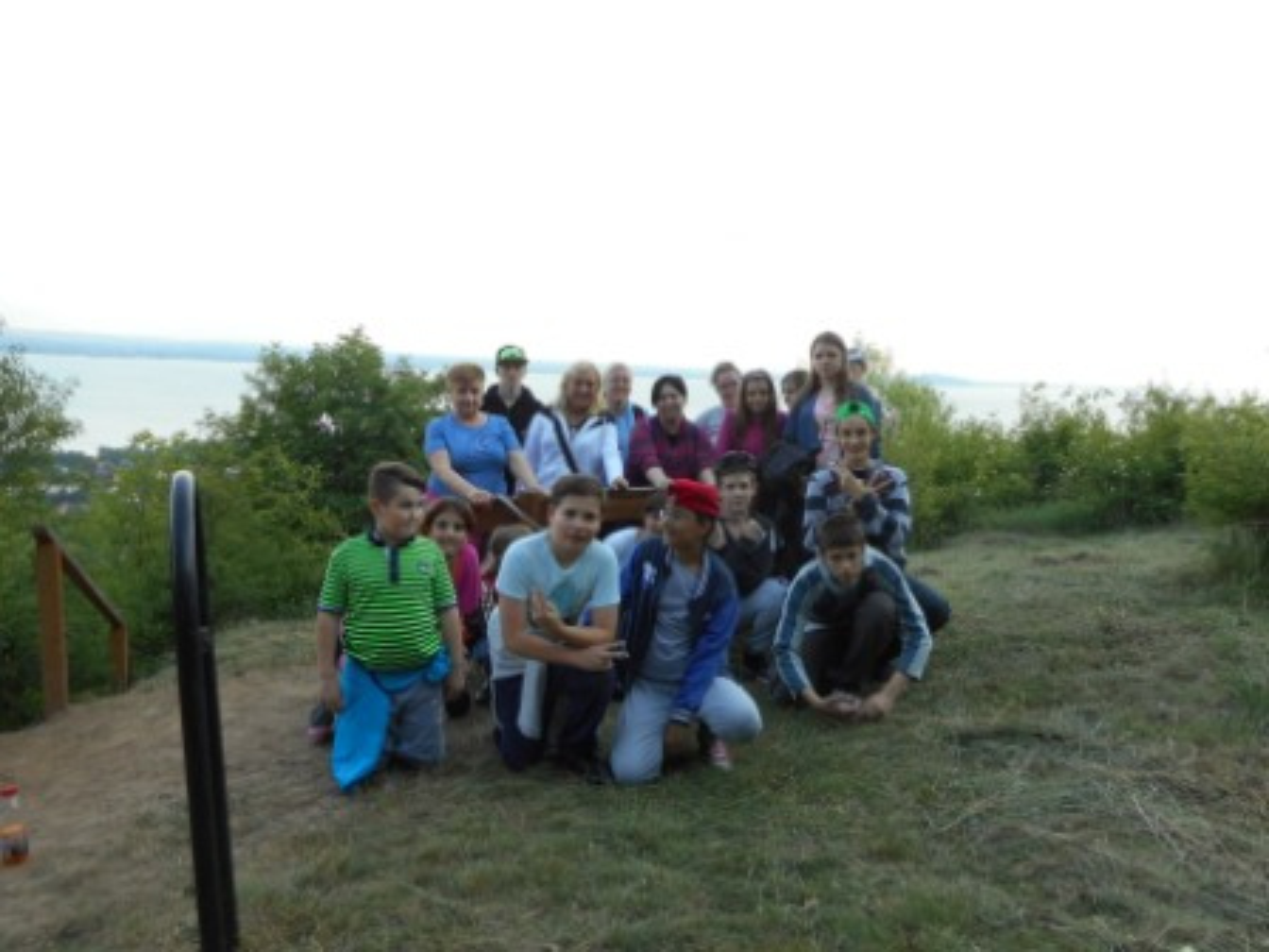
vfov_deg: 54.9
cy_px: 476
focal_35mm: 25
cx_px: 634
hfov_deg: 69.4
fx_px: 916
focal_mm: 4.5
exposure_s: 1/100
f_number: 3.7
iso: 80
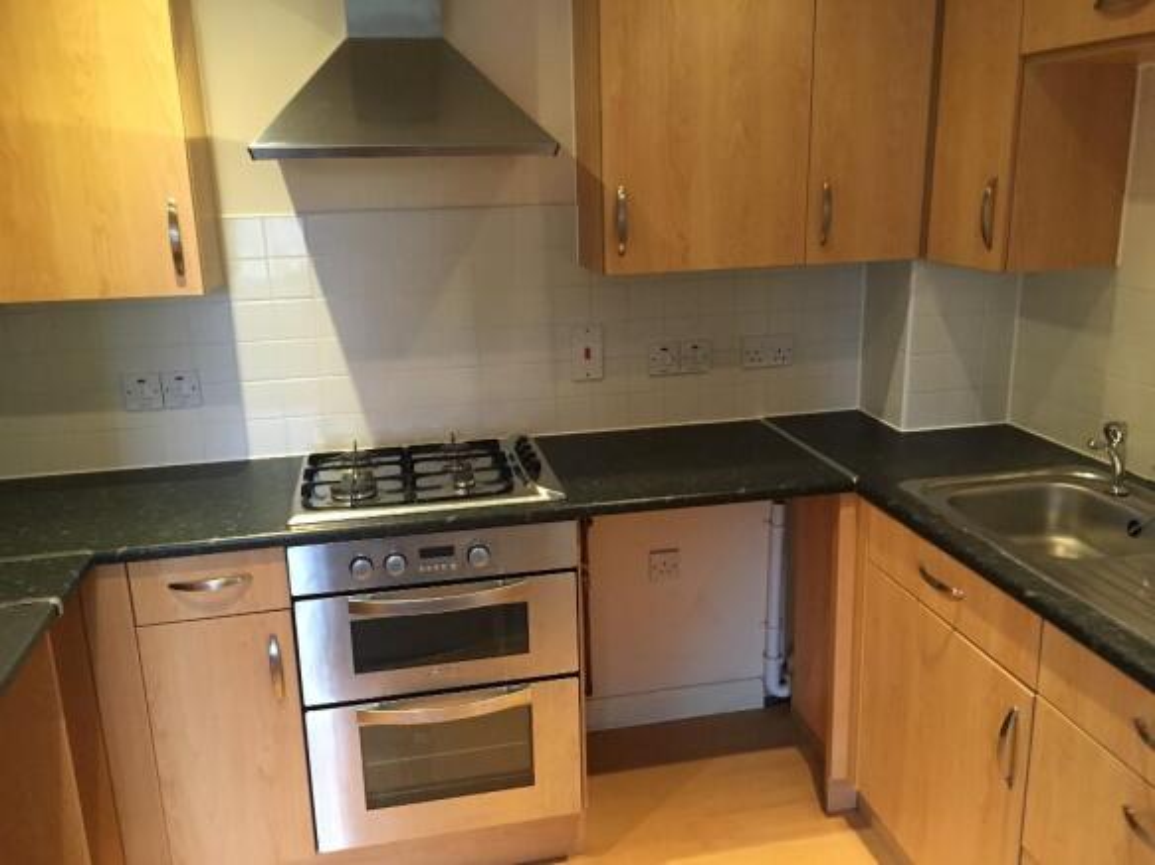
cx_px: 578
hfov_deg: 61.7
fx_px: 967
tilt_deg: -13.9
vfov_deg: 48.2
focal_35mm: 29
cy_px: 432
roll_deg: +2.0
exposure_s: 1/33
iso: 250
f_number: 2.2
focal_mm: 4.15
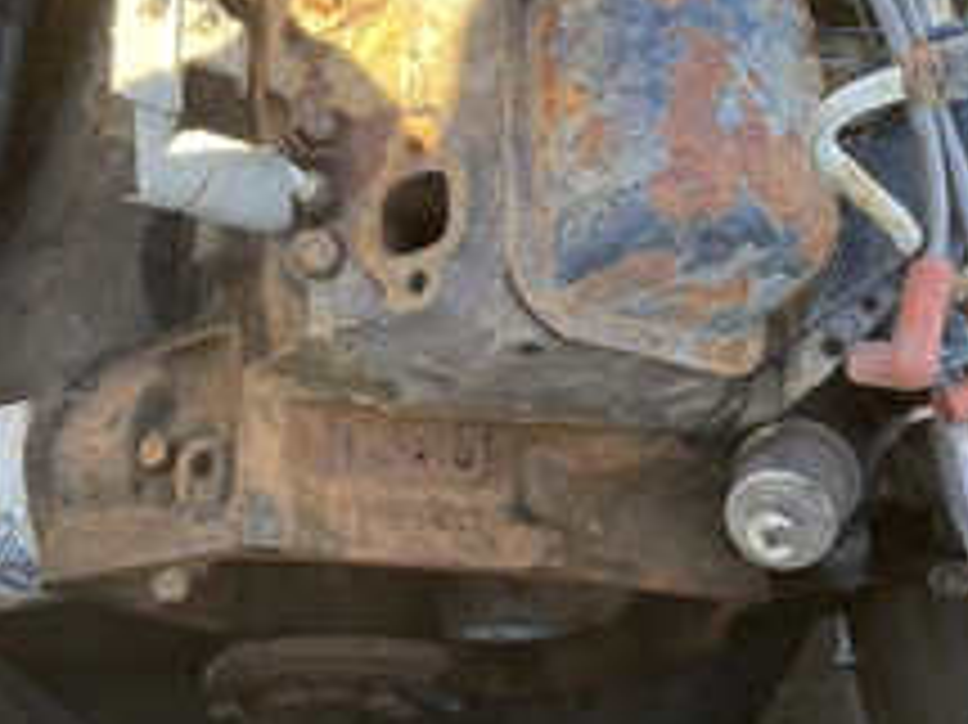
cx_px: 495
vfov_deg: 27.0
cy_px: 342
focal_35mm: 54
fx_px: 1509
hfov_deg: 35.6
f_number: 1.8
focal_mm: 3
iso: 40
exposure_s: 1/122
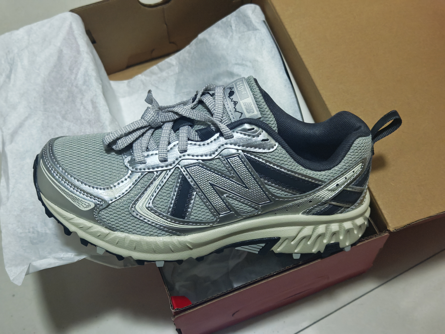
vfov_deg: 30.3
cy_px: 167
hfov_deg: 39.7
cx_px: 222
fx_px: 617
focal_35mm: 48
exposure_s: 1/25
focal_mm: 6.67
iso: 640
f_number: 1.9
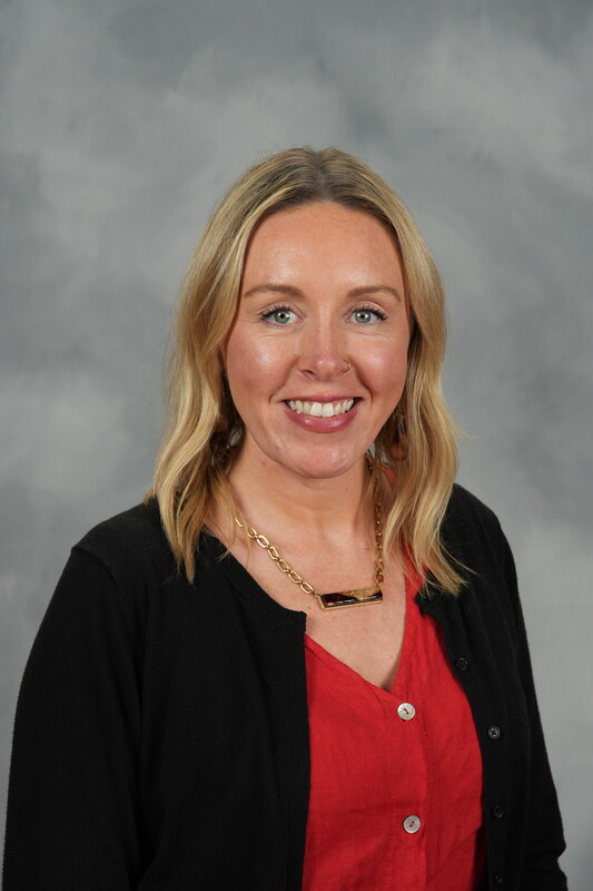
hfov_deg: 13.0
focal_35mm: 105
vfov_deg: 19.5
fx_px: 2595
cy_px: 446
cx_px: 296
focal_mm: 105
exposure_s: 1/125
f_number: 8
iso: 200
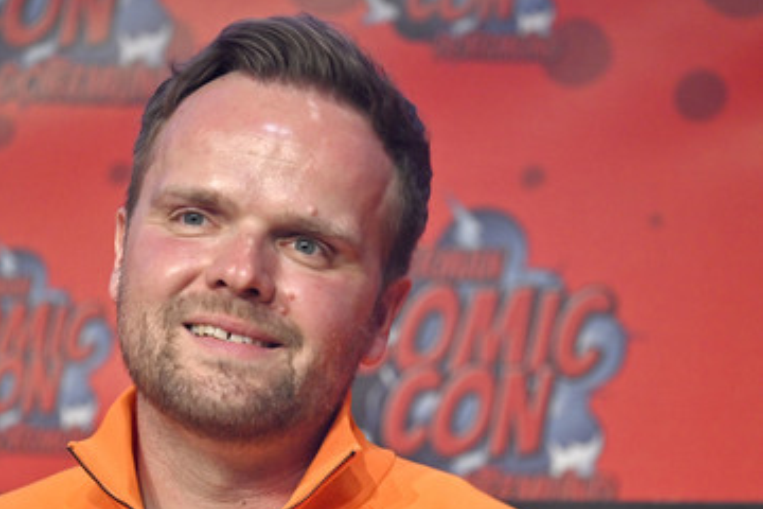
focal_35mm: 501
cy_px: 314
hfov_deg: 4.1
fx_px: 10618
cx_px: 287
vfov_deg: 2.7
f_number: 5
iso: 2000
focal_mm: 400
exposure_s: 1/500
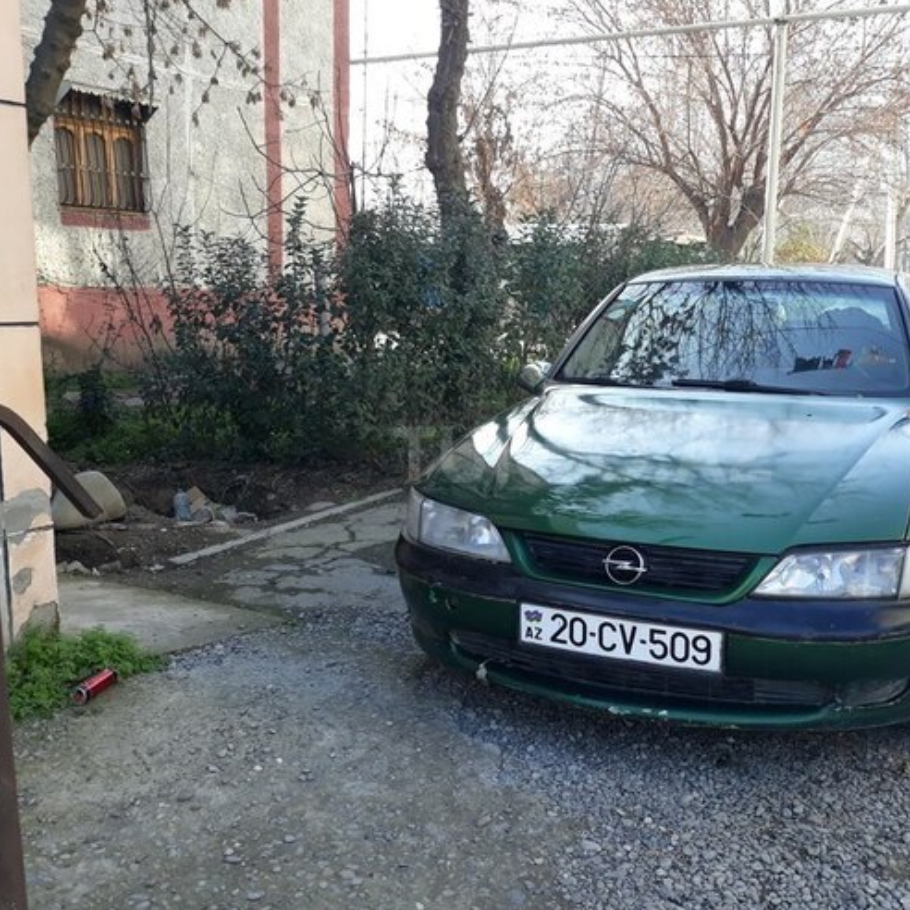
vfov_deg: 51.1
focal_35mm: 32
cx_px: 583
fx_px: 952
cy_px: 454
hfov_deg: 50.5
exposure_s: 1/236
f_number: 1.7
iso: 40
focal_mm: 3.71
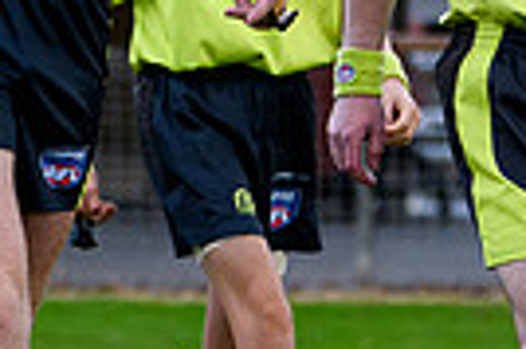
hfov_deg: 2.7
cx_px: -18
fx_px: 11032
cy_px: -150
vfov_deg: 1.8
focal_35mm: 756
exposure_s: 1/2500
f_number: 2.8
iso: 800
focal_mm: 95
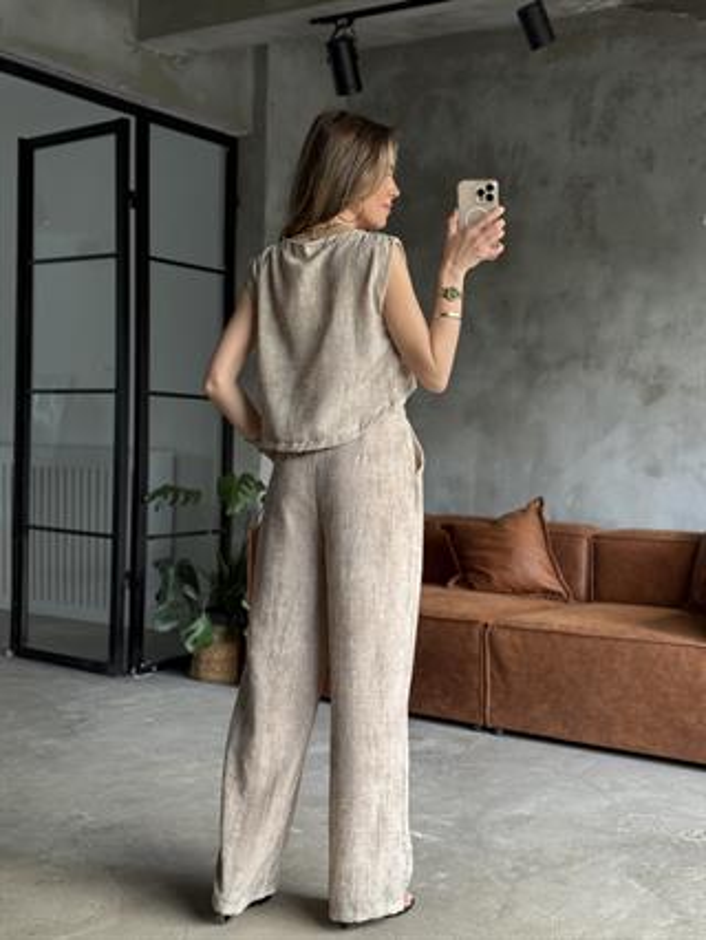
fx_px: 1304
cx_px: 353
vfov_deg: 39.6
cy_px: 470
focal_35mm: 48
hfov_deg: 30.3
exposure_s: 1/60
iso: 100
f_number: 1.78
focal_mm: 6.76
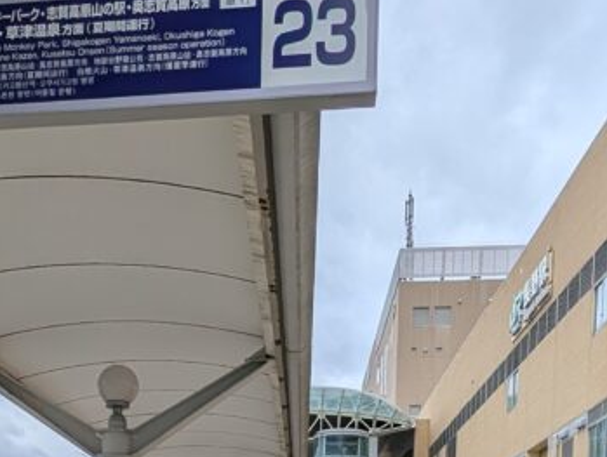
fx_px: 773
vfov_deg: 26.2
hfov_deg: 42.2
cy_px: 643
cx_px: 191
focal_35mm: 44
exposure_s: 1/5848
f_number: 1.7
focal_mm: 2.02
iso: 54
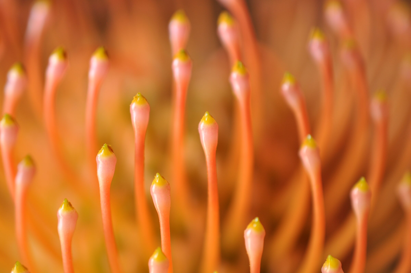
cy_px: 136
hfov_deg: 33.4
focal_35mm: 60
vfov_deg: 22.6
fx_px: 684
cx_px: 206
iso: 200
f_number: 3.5
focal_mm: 40
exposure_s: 1/15
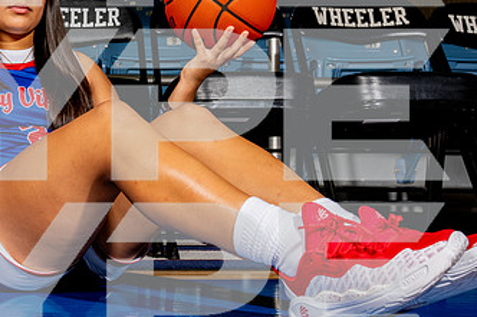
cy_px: 105
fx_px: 834
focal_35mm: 63
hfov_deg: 31.0
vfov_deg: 21.5
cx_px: 83
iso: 250
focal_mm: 36
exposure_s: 1/125
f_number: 7.1
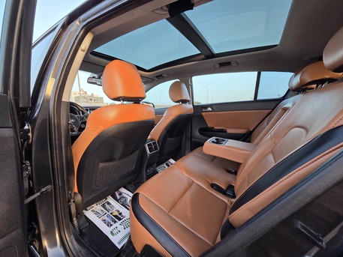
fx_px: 129
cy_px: 128
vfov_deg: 89.9
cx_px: 172
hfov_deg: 106.2
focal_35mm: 13
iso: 160
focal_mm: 2.2
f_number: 2.2
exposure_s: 1/100
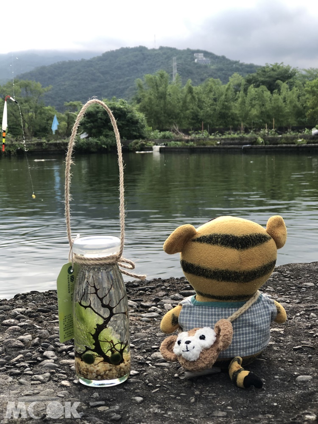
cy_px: 212
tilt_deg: -6.2
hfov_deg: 25.7
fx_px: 698
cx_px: 159
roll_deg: +0.9
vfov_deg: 33.8
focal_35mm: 57
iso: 25
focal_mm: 6.6
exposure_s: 1/120
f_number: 2.8
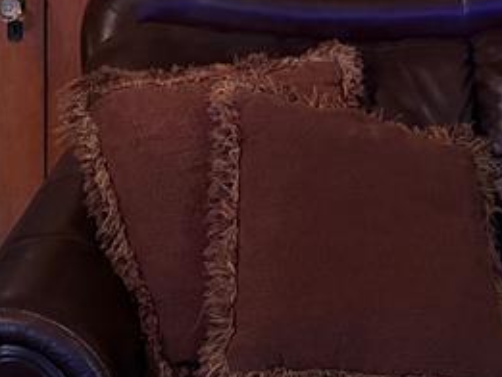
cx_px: 302
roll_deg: -1.6
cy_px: -215
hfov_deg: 20.8
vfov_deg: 14.5
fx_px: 1364
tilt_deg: -2.4
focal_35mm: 94
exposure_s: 1/30
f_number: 1.78
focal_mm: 6.76
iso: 1000
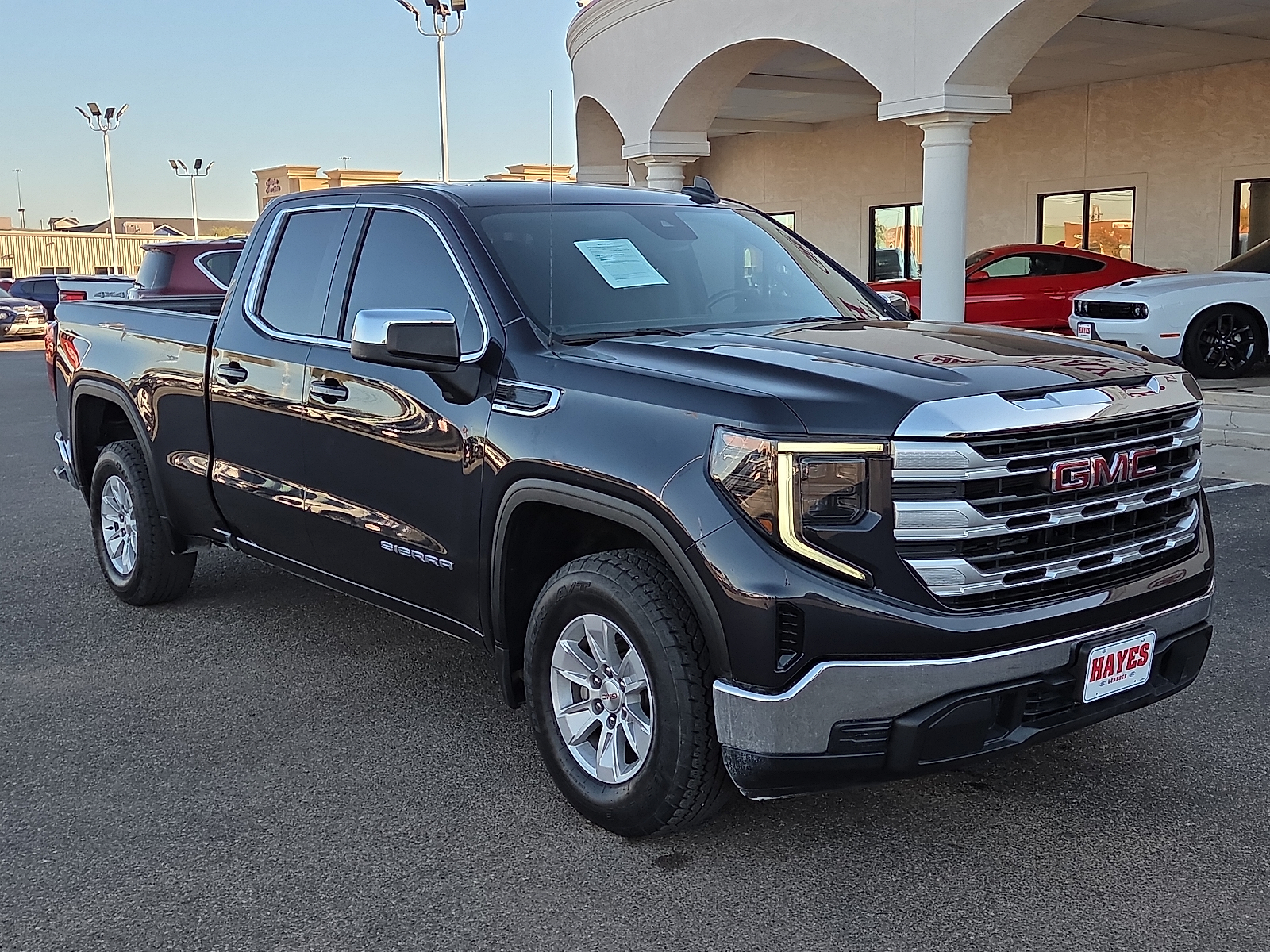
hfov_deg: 47.9
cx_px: 635
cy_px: 476
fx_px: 1431
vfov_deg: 36.8
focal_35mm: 39
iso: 25
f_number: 1.8
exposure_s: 1/625
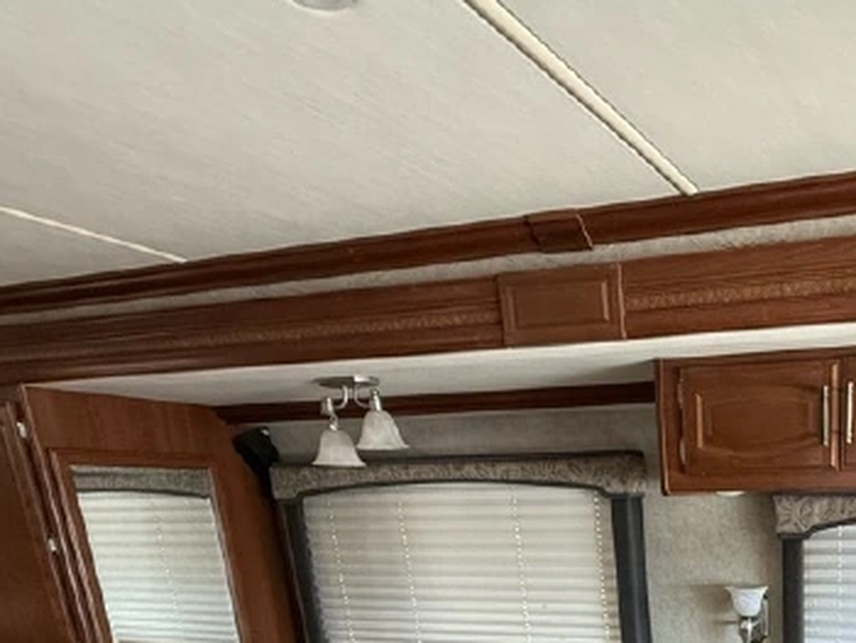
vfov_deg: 37.0
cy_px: 711
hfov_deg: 50.0
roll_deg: +0.6
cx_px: 780
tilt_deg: -17.0
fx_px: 792
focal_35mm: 32
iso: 200
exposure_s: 1/60
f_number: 2.2
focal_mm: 2.22
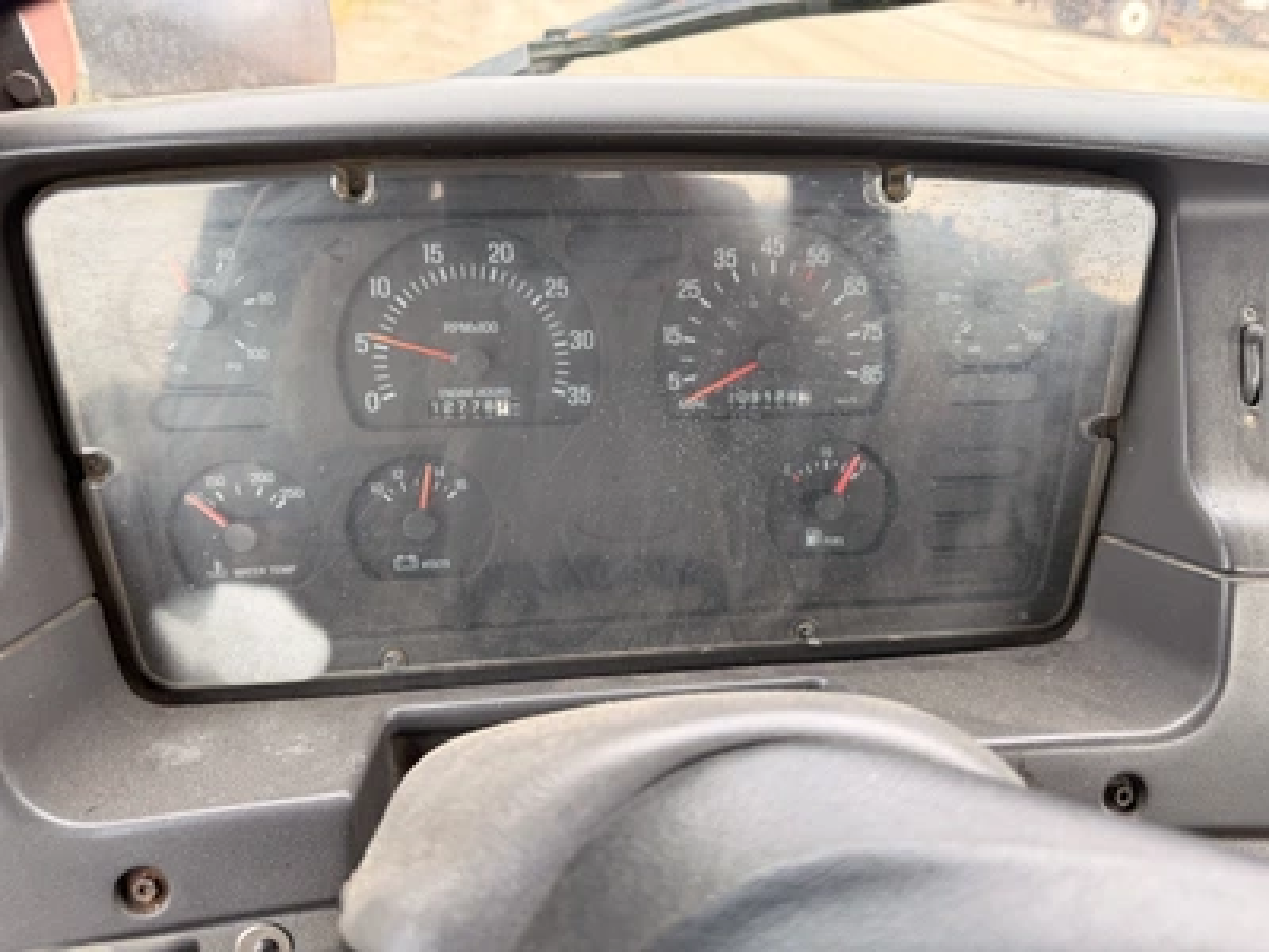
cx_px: 634
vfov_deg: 56.8
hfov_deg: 71.6
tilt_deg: -31.6
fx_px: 880
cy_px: 476
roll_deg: -4.6
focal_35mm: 24
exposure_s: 1/204
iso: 80
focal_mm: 6.76
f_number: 1.78
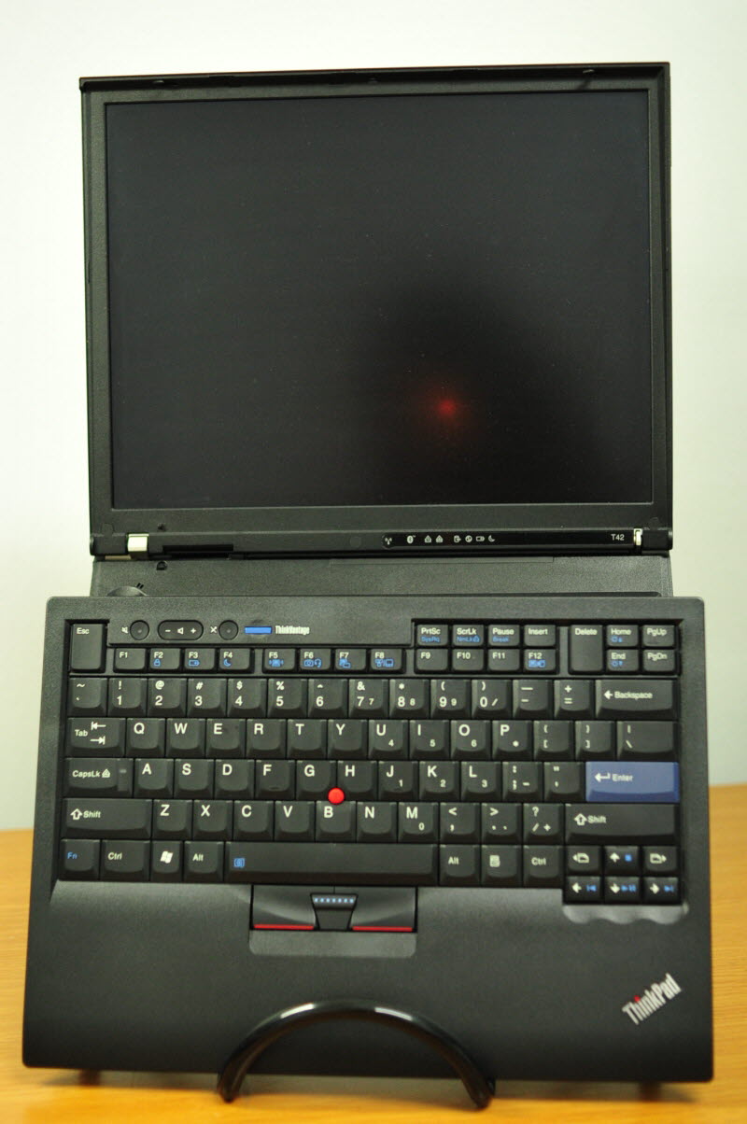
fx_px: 1638
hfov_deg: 25.7
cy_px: 562
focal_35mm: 52
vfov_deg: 37.9
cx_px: 374
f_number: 2.8
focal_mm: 35
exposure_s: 1/60
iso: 1000
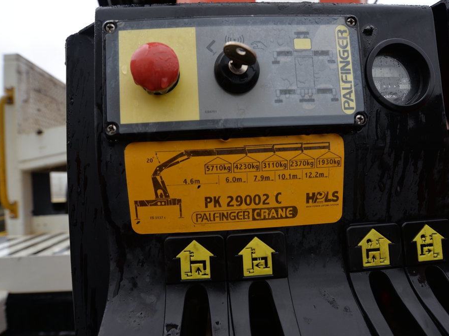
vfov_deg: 65.9
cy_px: 171
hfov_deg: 81.7
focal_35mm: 20
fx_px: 259
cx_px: 217
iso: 250
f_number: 5.6
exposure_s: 1/125
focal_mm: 18
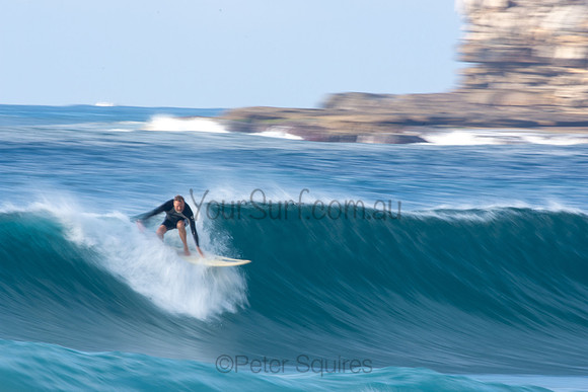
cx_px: 294
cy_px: 196
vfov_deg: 1.8
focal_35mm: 750
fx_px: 12252
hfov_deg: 2.7
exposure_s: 1/15
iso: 100
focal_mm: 500
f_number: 25
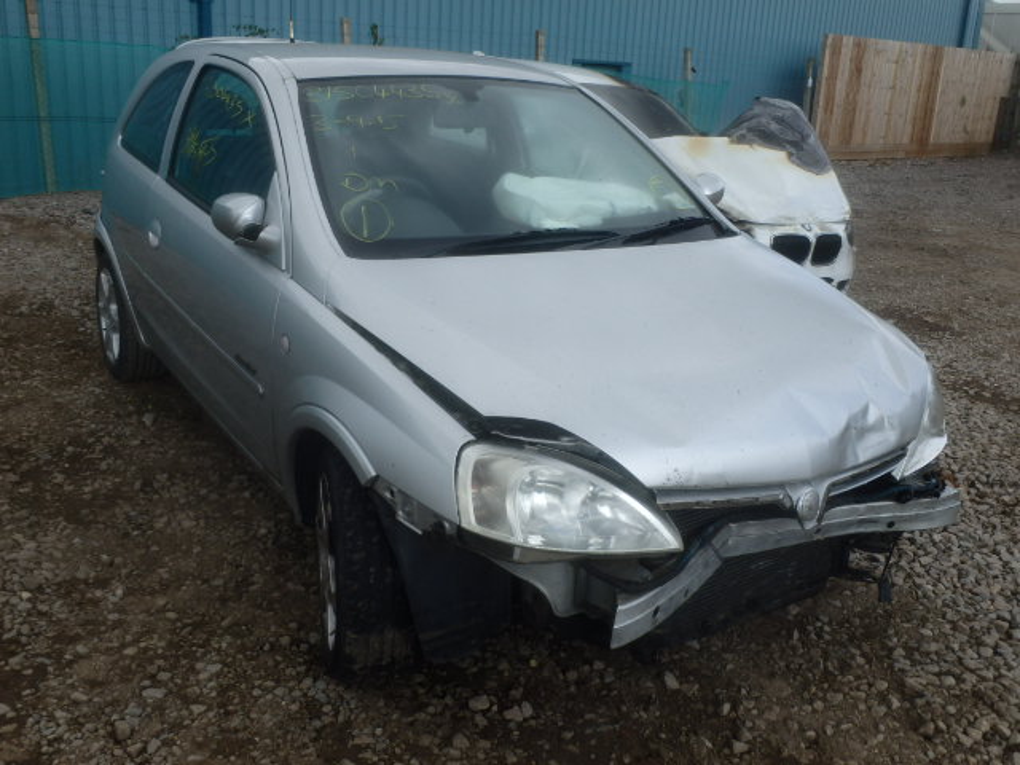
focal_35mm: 34
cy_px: 382
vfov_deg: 41.8
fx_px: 1002
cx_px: 510
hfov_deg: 54.0
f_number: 4.4
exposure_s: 1/400
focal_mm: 6.1
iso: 125
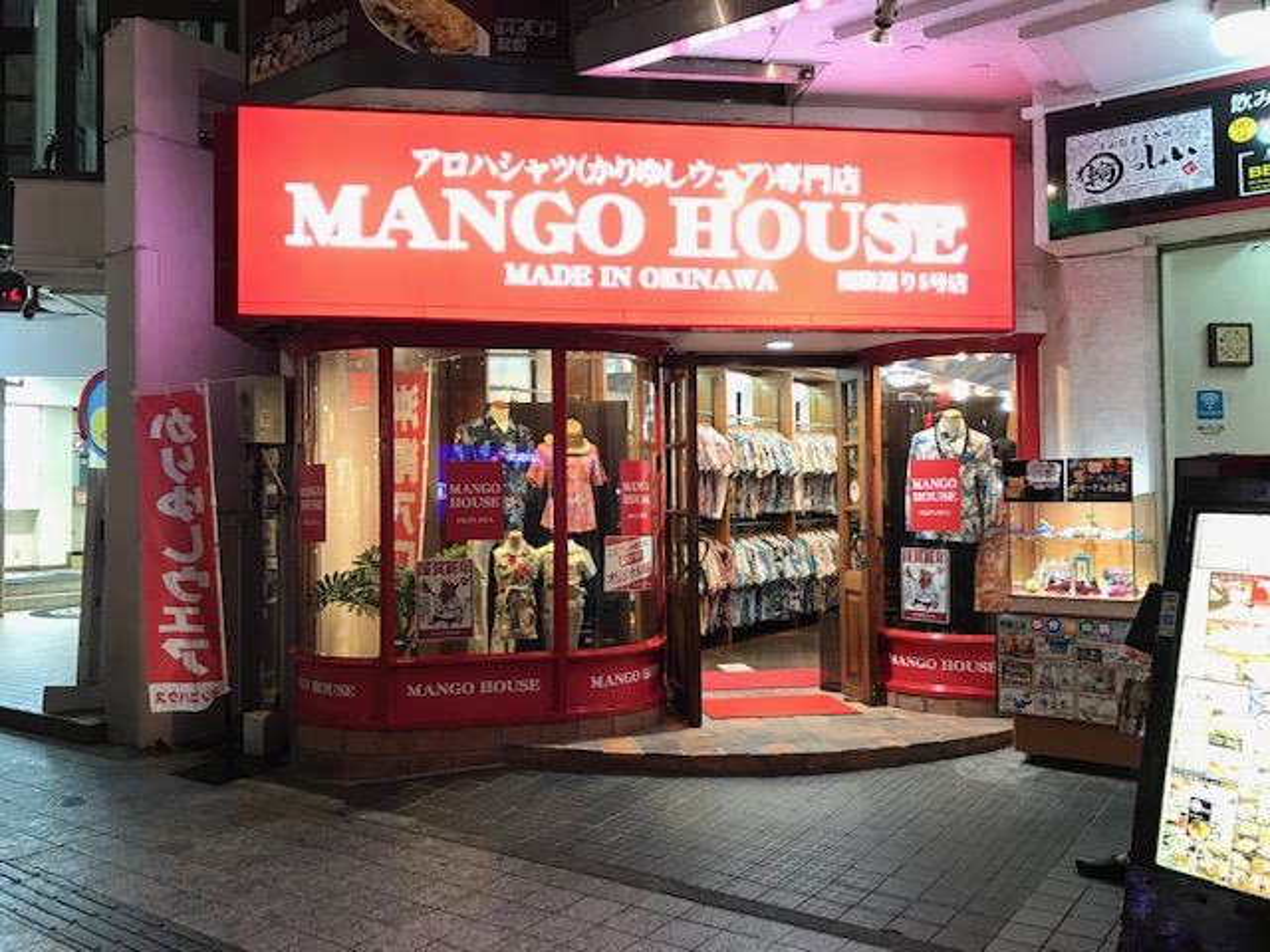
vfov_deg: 49.7
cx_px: 635
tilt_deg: +1.0
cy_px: 476
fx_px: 1027
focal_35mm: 28
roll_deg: +0.3
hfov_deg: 63.4
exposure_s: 1/15
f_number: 1.8
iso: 40
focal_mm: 3.99
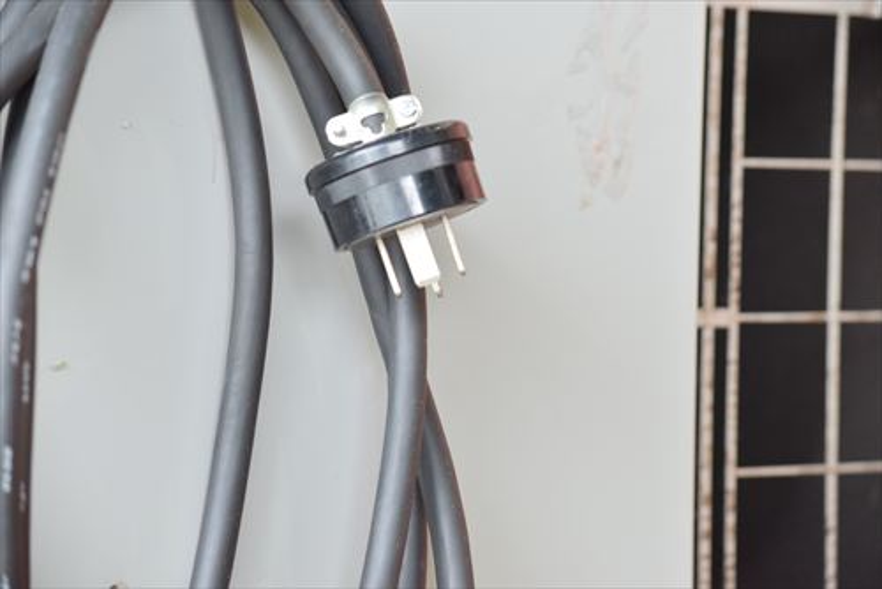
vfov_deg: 10.8
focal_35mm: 128
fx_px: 3125
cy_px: 294
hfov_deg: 16.1
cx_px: 441
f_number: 6.3
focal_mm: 85
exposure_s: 1/125
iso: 1250
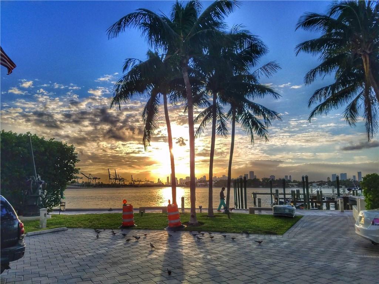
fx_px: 285
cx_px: 190
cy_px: 142
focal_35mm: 26
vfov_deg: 53.1
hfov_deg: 67.3
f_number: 1.7
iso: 50
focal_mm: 4.2
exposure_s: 1/3816
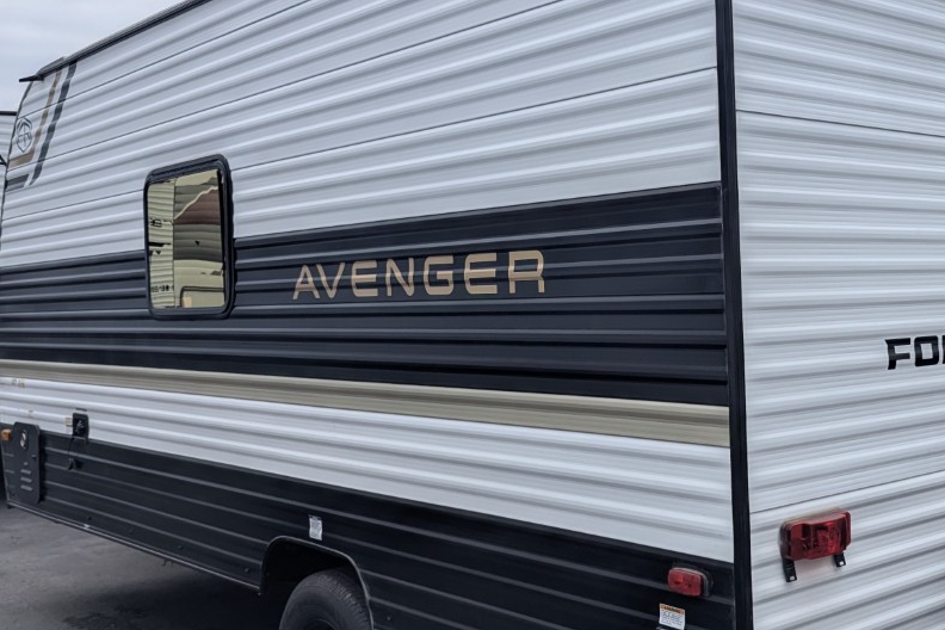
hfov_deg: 43.9
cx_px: 623
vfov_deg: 30.5
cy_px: 294
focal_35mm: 44
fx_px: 1155
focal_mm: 6.81
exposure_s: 1/3058
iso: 48
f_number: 1.85
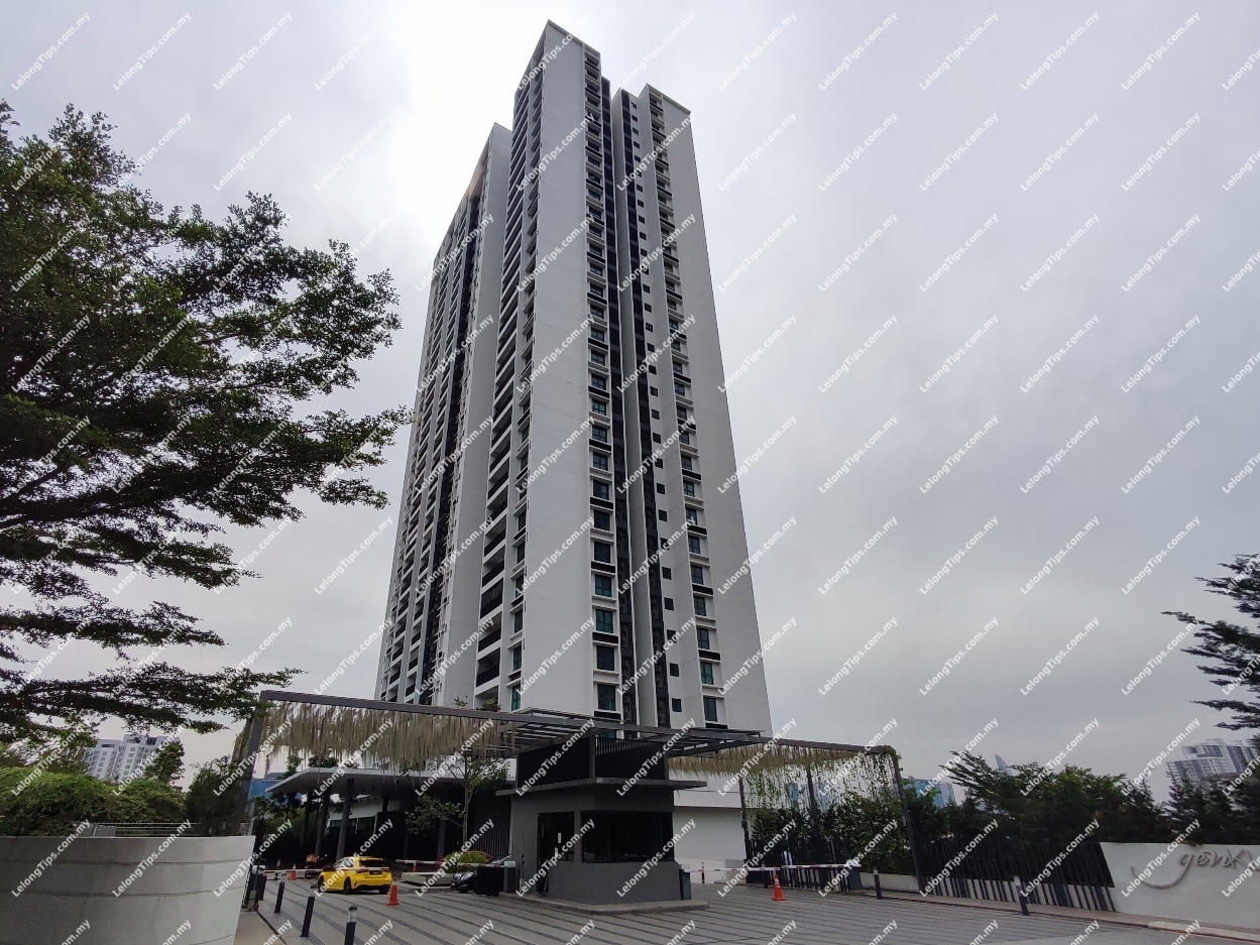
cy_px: 472
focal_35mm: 16
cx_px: 630
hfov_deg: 94.5
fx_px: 582
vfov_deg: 78.1
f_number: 2.2
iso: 50
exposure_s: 1/2420
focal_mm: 1.65
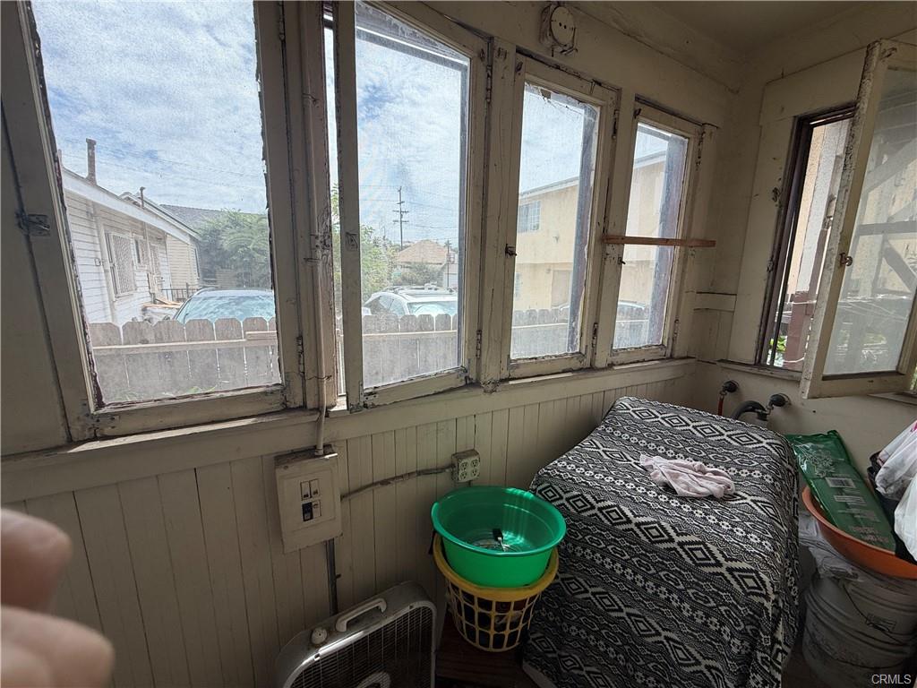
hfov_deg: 102.1
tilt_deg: -9.1
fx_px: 371
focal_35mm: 14
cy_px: 344
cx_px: 458
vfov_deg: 85.7
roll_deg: -1.2
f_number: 2.2
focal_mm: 2.22
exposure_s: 1/502
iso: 50
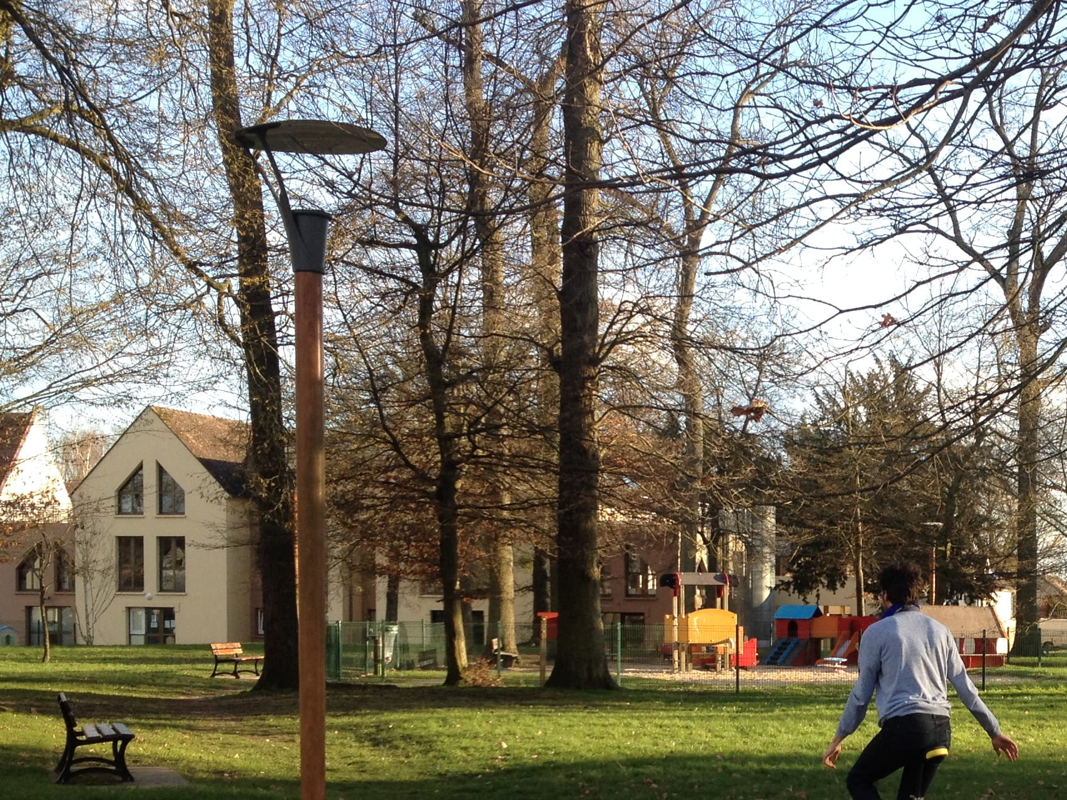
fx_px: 2065
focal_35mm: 67
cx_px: 917
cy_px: 671
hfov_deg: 28.1
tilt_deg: -2.1
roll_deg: -0.4
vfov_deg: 21.6
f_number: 2.4
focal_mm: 4.28
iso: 50
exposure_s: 1/315
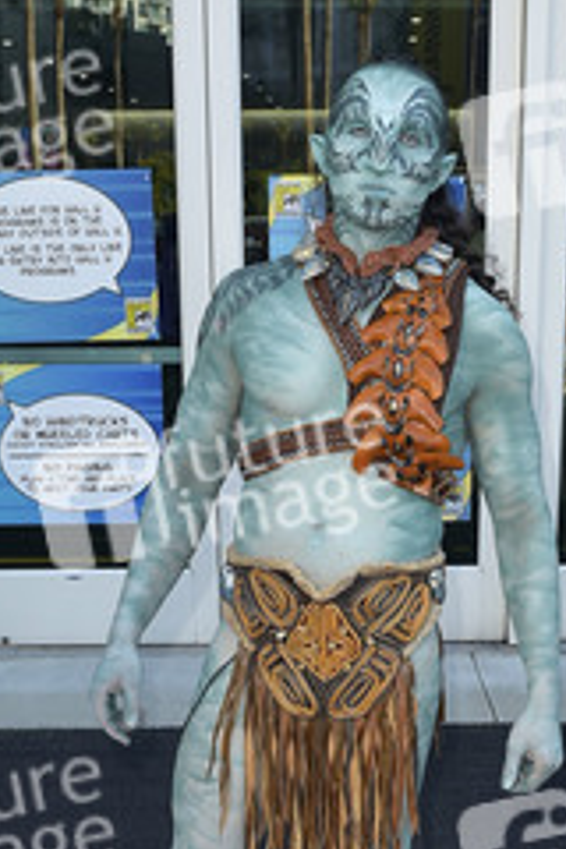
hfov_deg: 33.4
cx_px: 320
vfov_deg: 46.2
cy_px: 665
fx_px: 943
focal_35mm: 40
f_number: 6.3
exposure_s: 1/250
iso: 200
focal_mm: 24
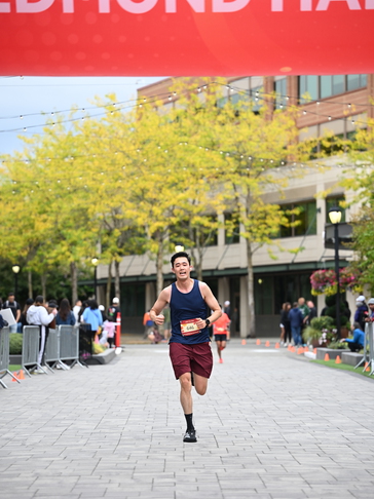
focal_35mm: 110
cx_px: 186
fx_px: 1586
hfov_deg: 13.4
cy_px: 272
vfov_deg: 17.9
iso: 640
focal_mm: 101
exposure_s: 1/2000
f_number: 2.8
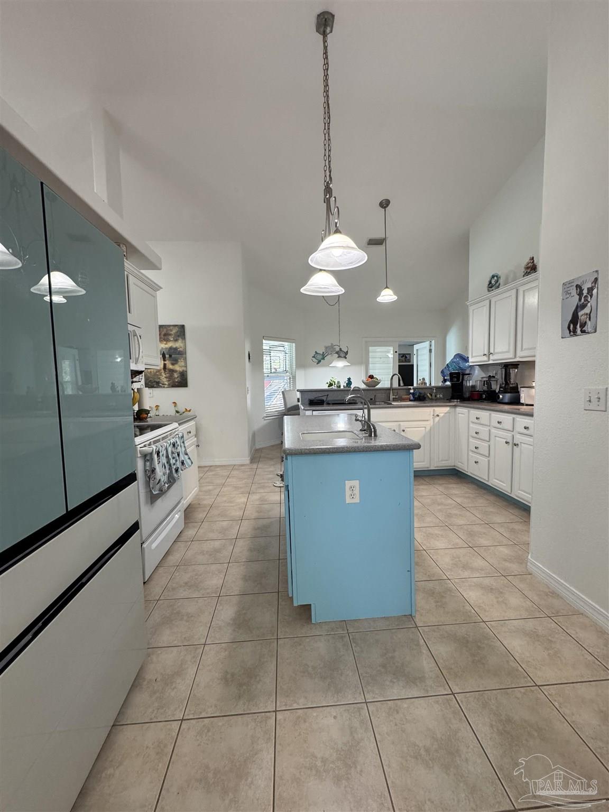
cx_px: 304
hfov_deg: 85.7
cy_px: 406
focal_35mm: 14
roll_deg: +1.8
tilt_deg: -4.4
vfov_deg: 102.1
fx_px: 328
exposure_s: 1/120
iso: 320
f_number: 2.2
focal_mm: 2.22
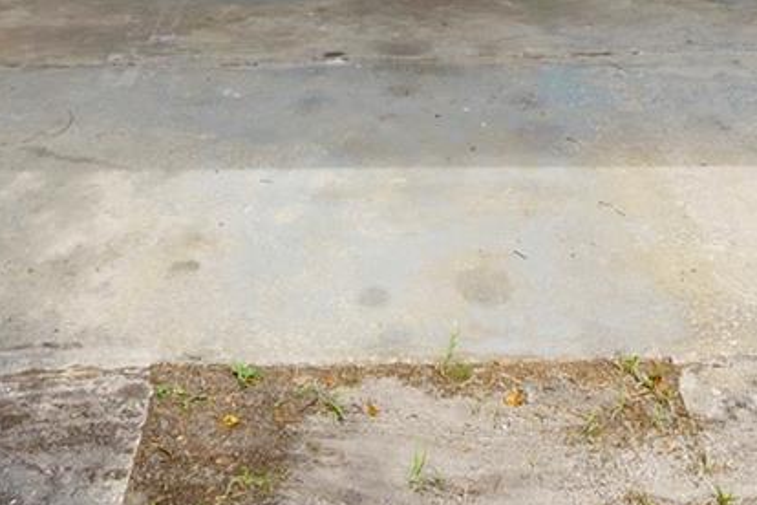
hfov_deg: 34.5
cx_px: 391
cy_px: -375
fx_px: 1220
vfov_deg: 18.7
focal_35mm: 58
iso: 200
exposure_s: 1/60
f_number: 10
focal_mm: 10
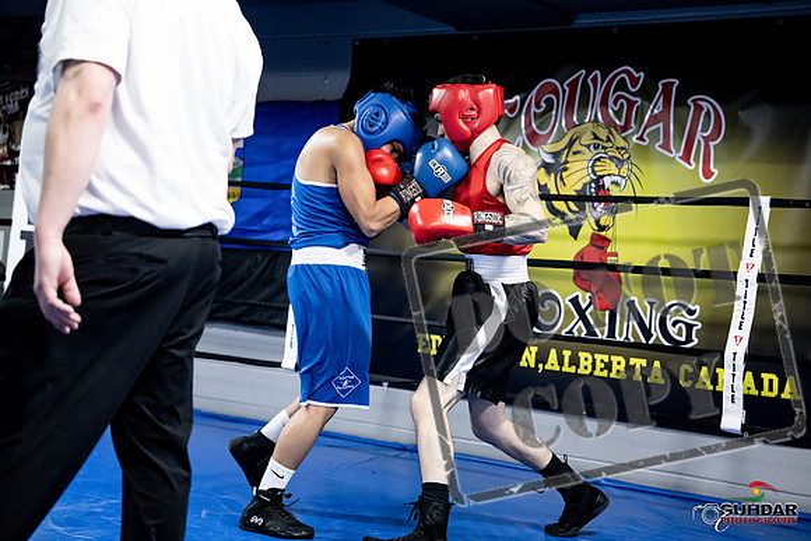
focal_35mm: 59
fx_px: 1329
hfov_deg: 33.9
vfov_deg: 23.0
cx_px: 406
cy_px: 270
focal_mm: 59
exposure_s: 1/1000
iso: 8000
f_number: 2.8
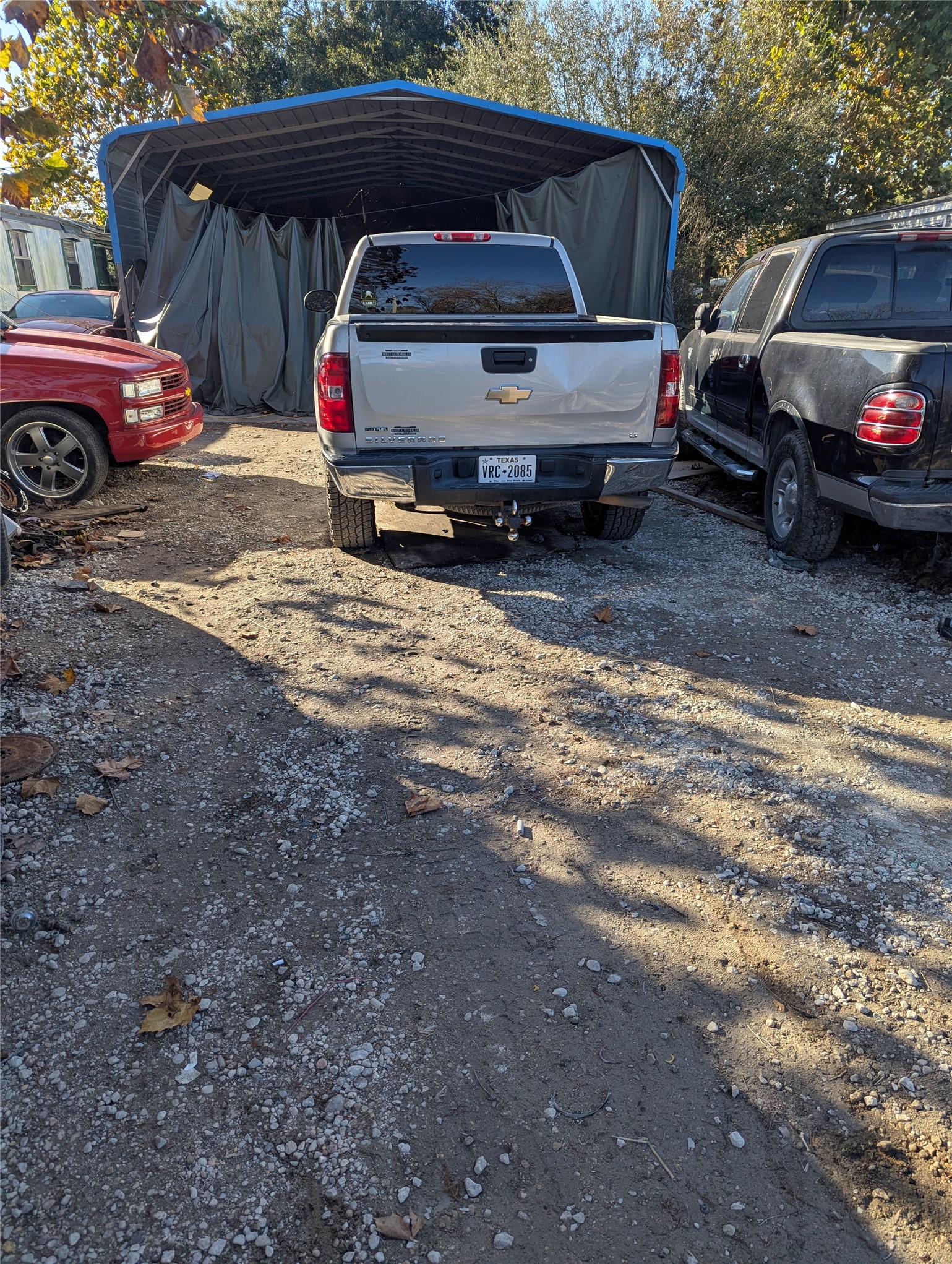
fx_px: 878
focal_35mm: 24
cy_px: 632
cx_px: 476
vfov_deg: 71.5
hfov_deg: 57.0
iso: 41
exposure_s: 1/721
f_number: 1.85
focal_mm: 6.81
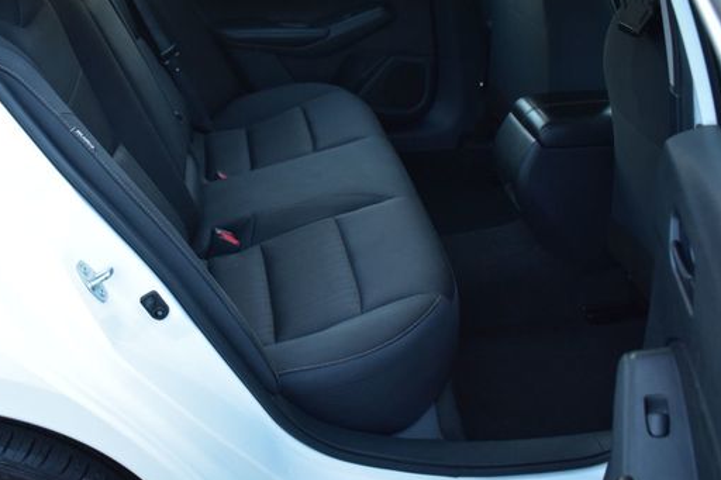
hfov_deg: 43.3
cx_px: 272
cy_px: 198
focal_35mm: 45
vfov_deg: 29.8
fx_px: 901
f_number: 4.5
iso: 1600
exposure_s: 1/15
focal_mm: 24
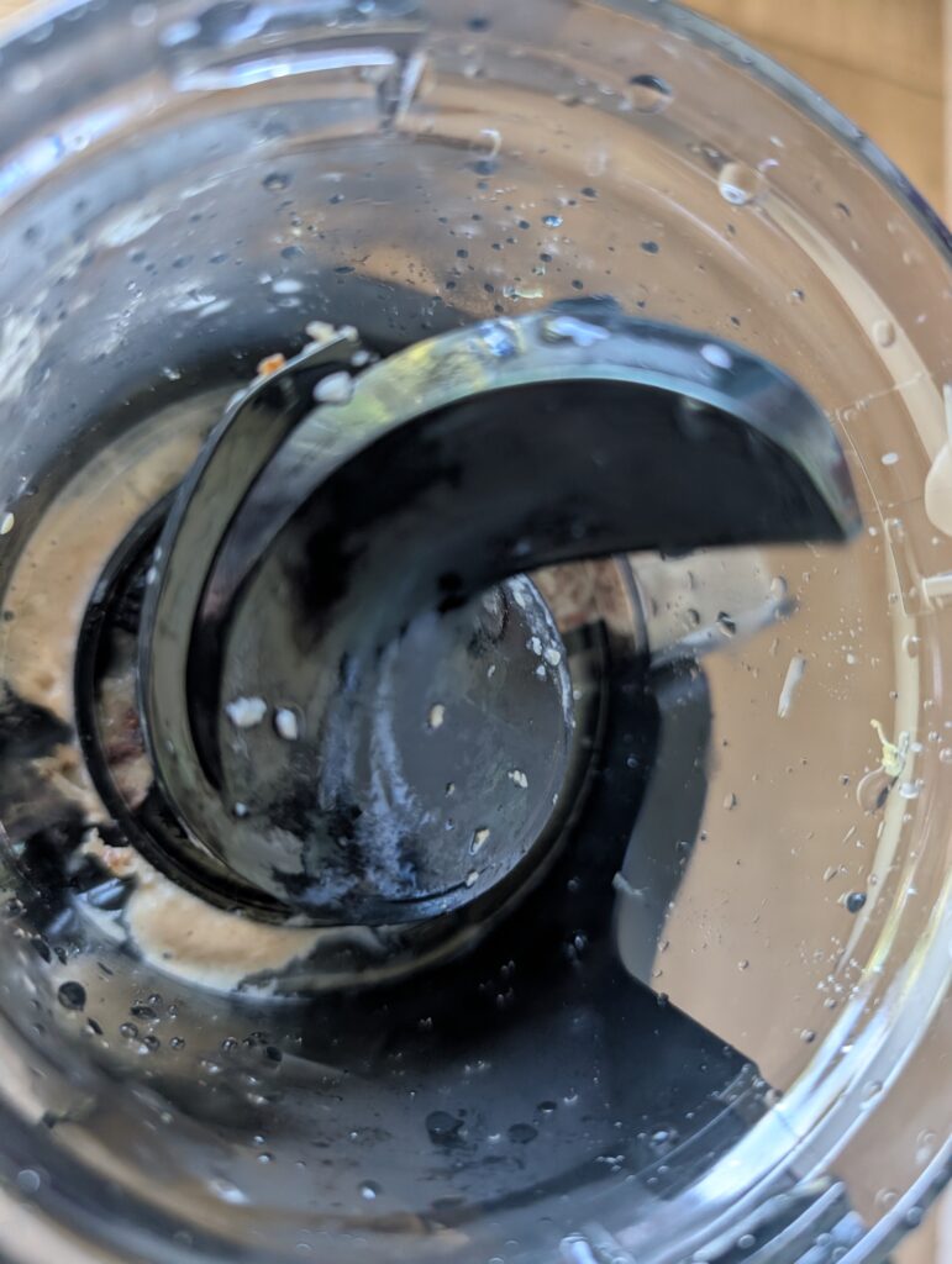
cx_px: 476
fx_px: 878
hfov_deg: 56.9
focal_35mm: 24
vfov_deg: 71.5
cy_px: 632
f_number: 1.68
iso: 563
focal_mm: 6.9
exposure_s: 1/71.4
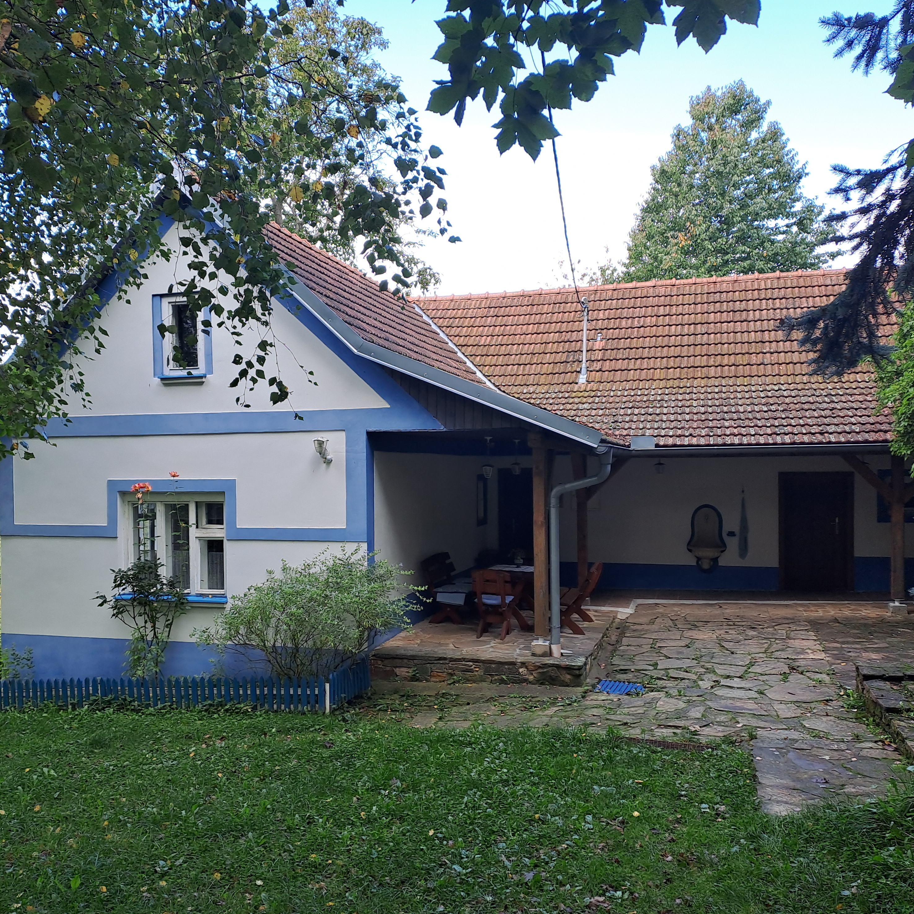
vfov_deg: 54.0
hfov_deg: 53.9
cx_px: 412
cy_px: 459
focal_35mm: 30
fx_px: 896
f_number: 1.8
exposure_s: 1/205
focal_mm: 4.65
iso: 32
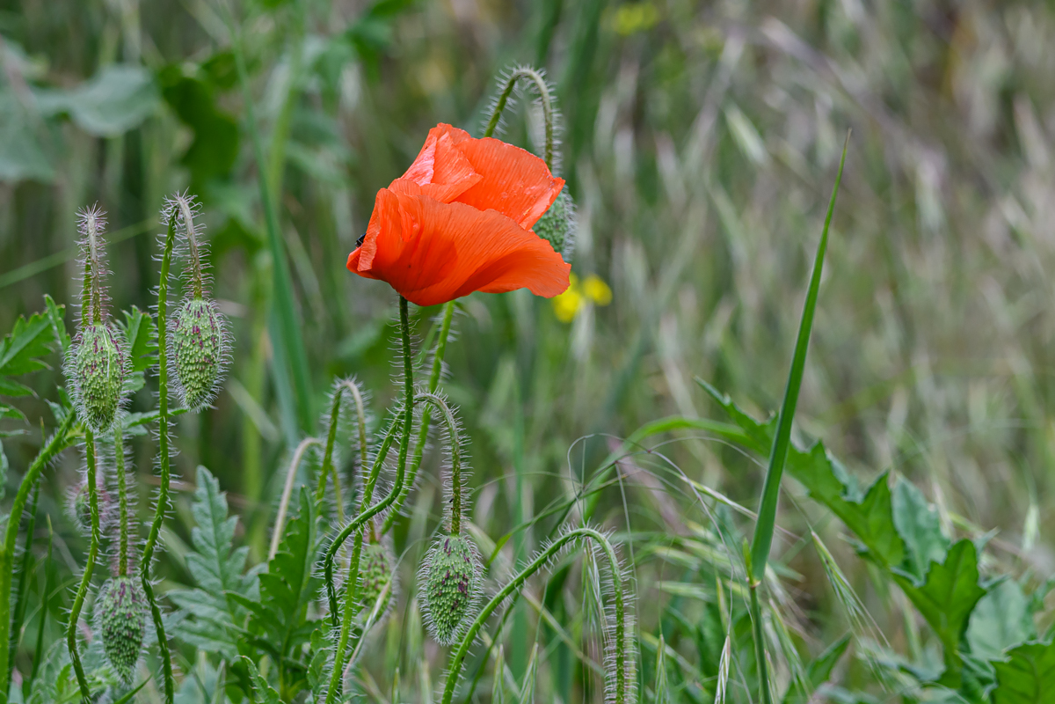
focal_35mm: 450
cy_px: 352
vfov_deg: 3.1
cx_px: 528
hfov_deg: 4.6
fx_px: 13186
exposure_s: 1/250
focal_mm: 300
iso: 400
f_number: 8
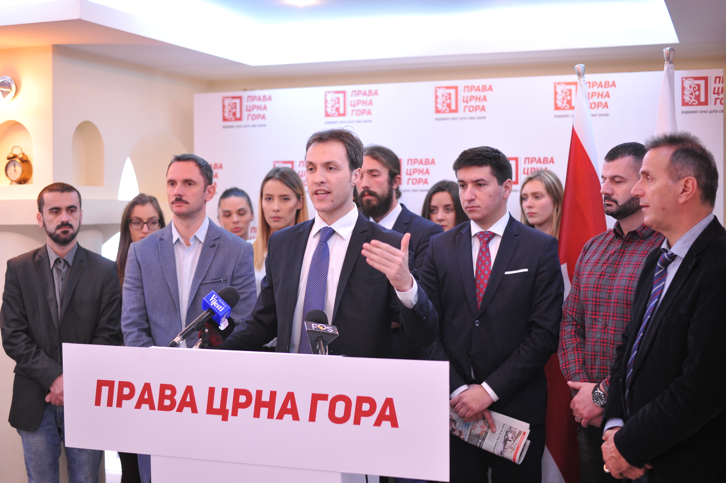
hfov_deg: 39.6
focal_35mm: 50
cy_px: 242
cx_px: 363
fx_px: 1008
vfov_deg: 27.0
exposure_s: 1/125
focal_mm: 50
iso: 1600
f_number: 2.5
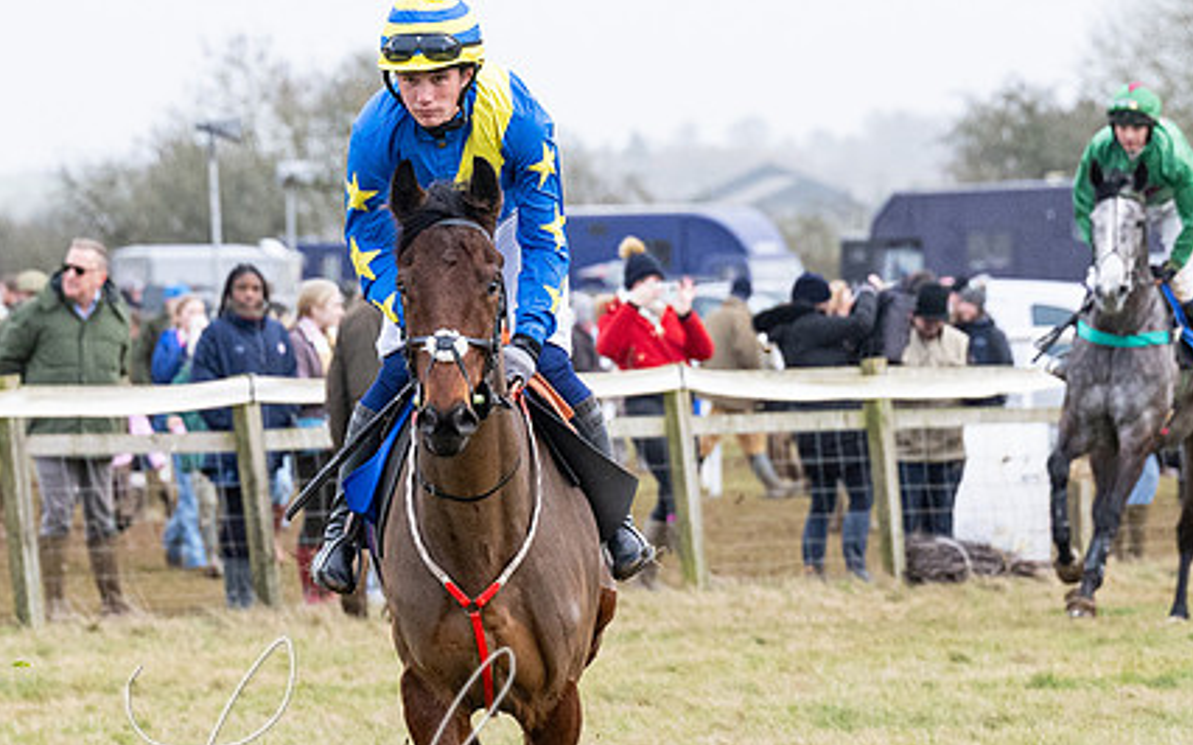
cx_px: 564
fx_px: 12352
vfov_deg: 3.5
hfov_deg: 5.5
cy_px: 629
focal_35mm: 380
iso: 800
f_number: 4
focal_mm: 115
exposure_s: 1/1250
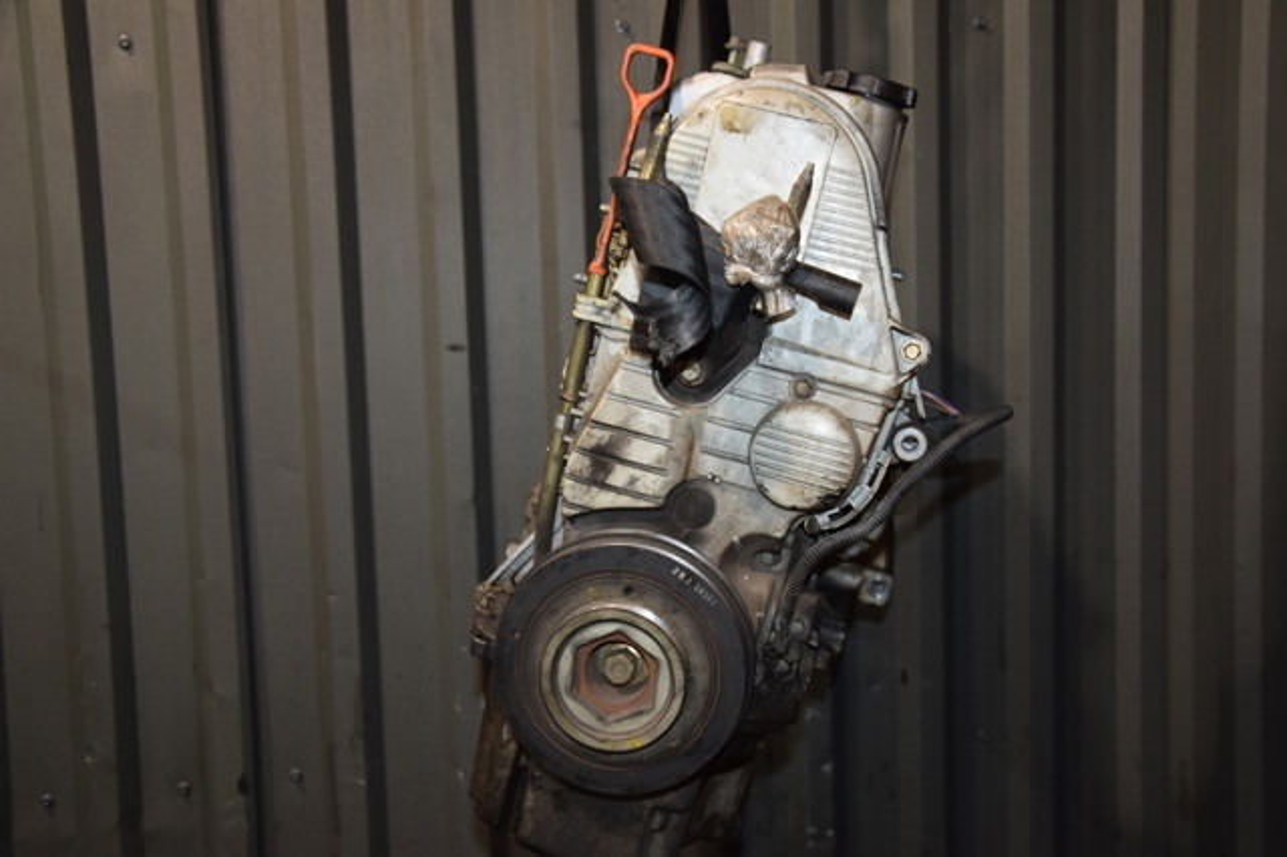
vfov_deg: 34.2
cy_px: 428
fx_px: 1393
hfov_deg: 49.6
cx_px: 644
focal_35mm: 39
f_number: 5
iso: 800
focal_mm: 26
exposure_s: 1/60
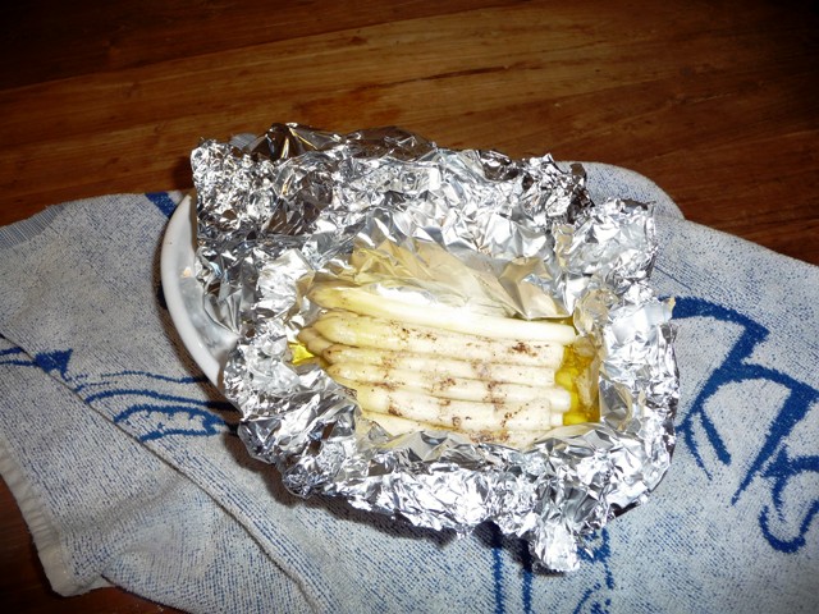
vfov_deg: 49.7
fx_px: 662
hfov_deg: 63.4
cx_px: 410
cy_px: 307
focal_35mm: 28
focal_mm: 4.7
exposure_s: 1/30
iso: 100
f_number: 3.3
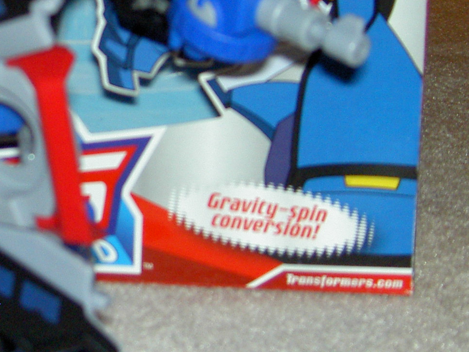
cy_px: 75
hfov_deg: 18.4
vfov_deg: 14.2
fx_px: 1409
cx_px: -14
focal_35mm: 104
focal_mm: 8
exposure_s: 1/59.5
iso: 100
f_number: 2.8
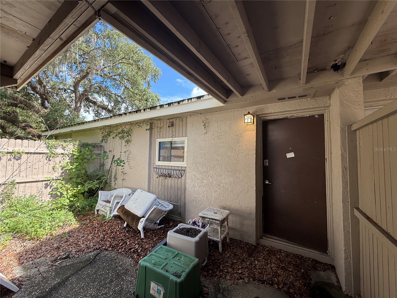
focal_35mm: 14
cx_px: 198
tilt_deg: +3.4
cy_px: 149
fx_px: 161
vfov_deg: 85.7
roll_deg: -1.3
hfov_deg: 102.1
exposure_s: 1/224
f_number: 2.2
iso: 50
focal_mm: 2.22
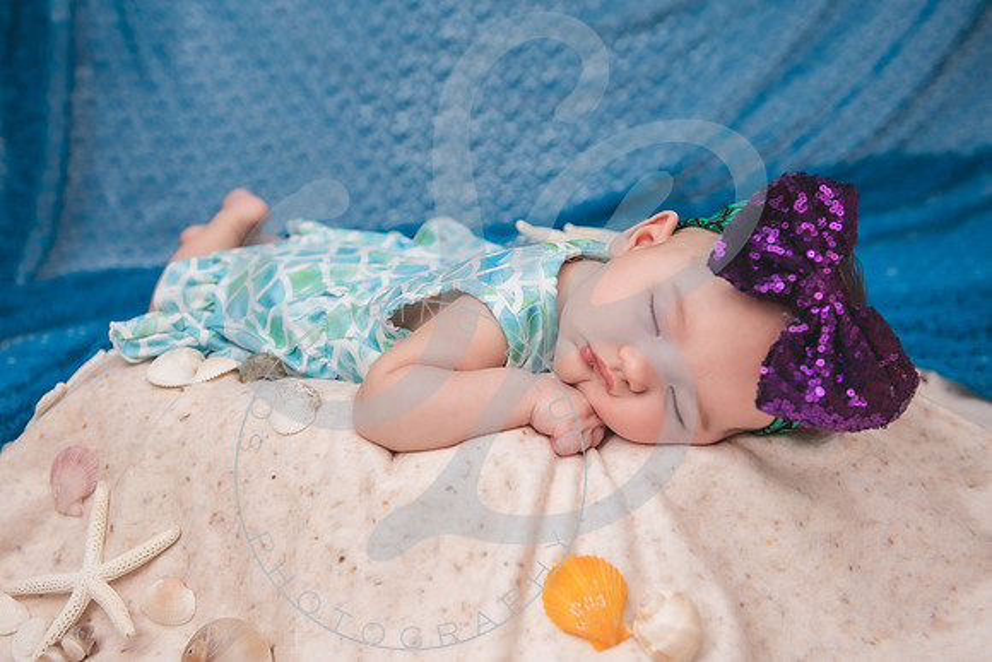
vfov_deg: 26.2
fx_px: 1419
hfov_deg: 38.5
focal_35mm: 51
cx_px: 442
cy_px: 295
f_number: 3.5
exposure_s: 1/200
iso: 100
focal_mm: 40
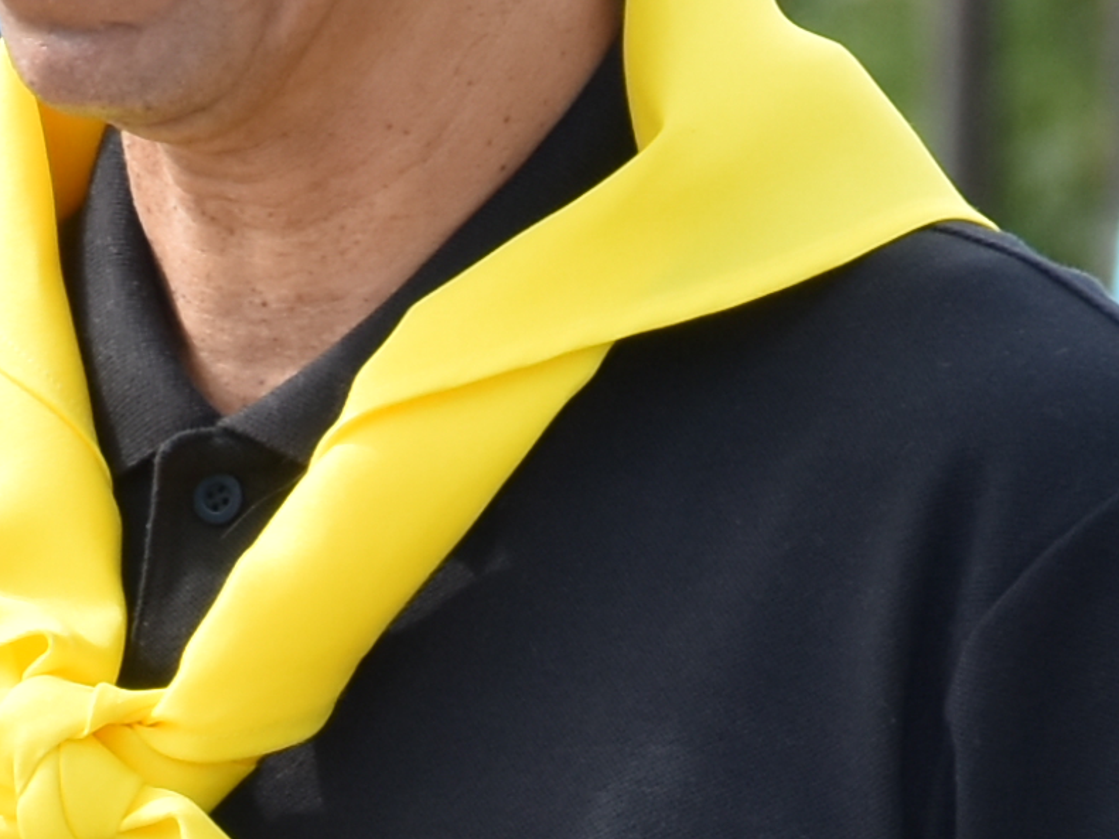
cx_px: 195
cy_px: 1169
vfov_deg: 1.2
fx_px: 39593
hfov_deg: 1.6
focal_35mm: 1225
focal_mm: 112
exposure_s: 1/500
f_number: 5.6
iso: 220
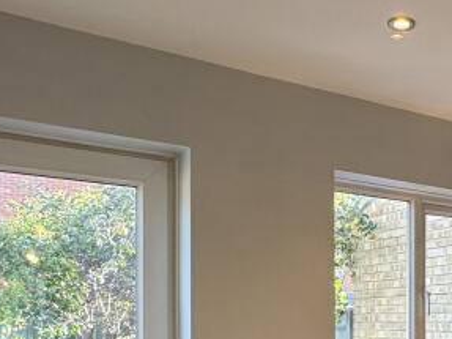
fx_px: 653
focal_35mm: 50
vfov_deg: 27.7
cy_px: 325
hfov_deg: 35.4
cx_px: 428
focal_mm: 2.22
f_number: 2.2
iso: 160
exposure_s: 1/100
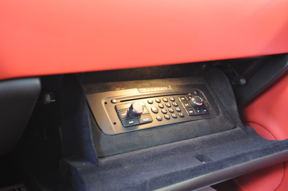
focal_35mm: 39
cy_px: 96
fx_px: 312
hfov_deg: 49.6
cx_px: 144
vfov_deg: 34.1
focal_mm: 26
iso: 1600
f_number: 4.2
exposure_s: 1/13
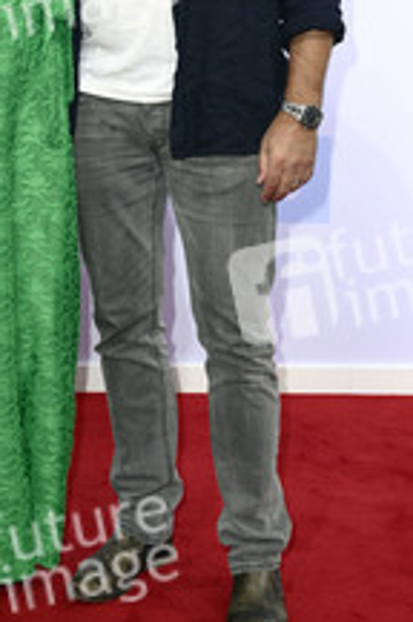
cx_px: 115
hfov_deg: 19.3
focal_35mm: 70
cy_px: 135
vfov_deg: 28.3
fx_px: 1208
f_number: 6.3
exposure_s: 1/250
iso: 400
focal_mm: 38
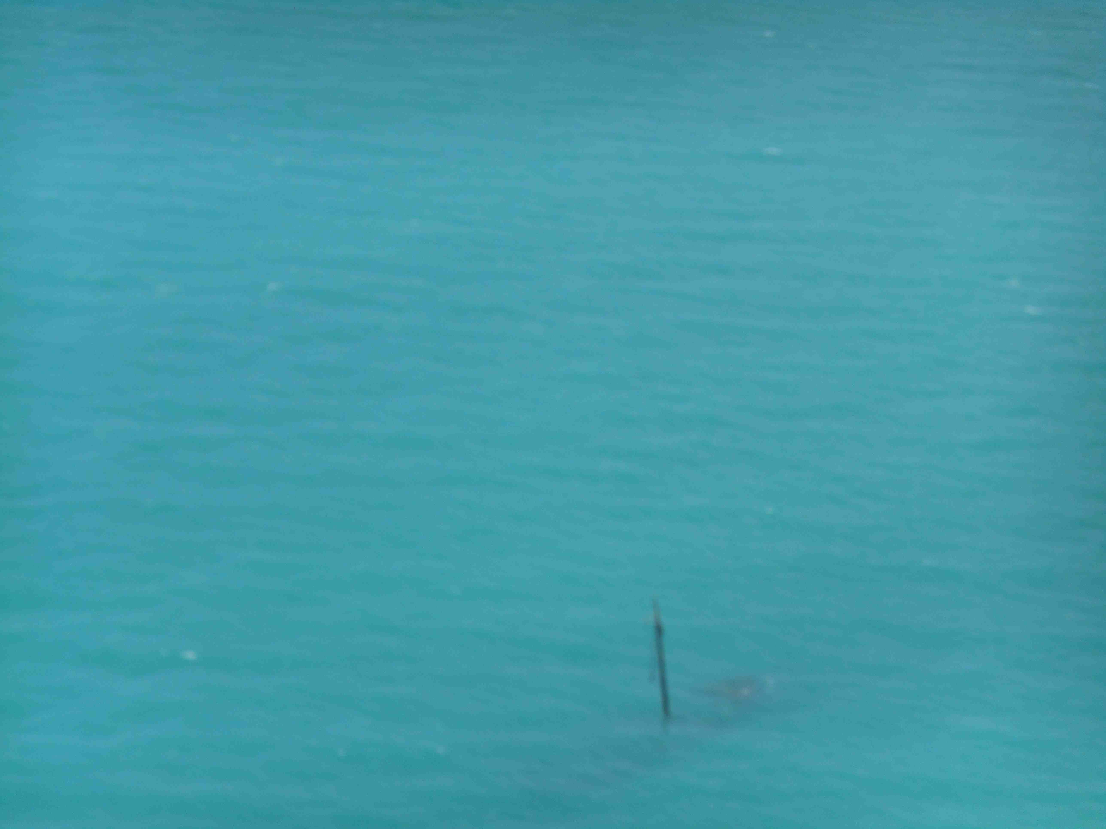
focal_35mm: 138
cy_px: 414
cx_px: 553
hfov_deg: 14.3
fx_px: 4409
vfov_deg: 10.7
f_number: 5.7
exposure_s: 1/500
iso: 80
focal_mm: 24.7
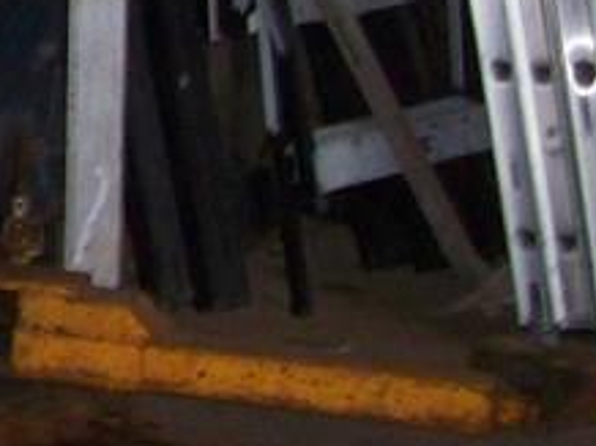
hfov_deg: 10.4
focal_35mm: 169
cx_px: -722
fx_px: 2907
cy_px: -193
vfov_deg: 8.6
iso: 200
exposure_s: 1/64
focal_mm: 6
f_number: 2.7
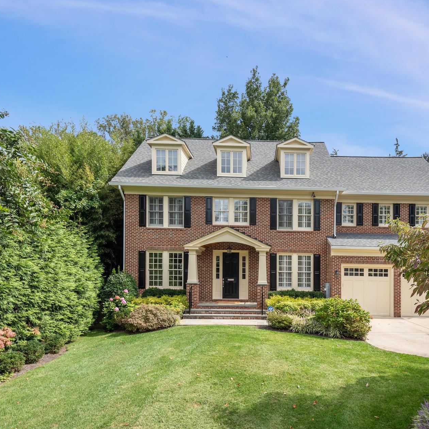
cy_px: 208
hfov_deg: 68.8
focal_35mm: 22
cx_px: 261
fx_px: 308
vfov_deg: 69.6
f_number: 8
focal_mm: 16
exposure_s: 1/250
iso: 400
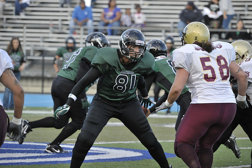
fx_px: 2798
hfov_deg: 5.2
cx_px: 126
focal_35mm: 400
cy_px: 84
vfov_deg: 3.4
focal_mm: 400
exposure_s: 1/1000
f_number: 10
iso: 4000
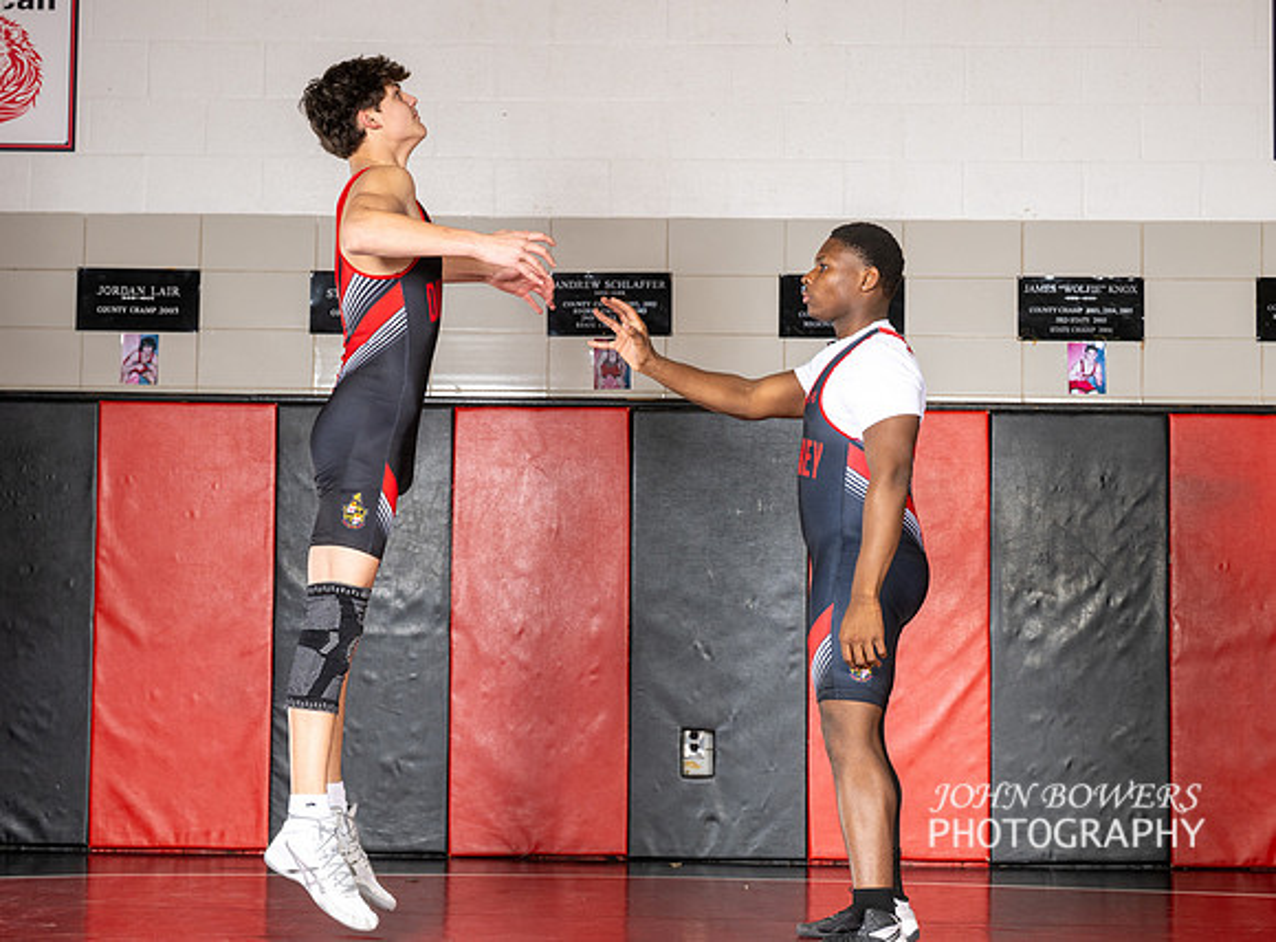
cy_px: 453
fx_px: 2880
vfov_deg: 18.6
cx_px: 564
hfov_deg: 25.0
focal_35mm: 79
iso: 200
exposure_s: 1/100
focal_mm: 70
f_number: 4.5
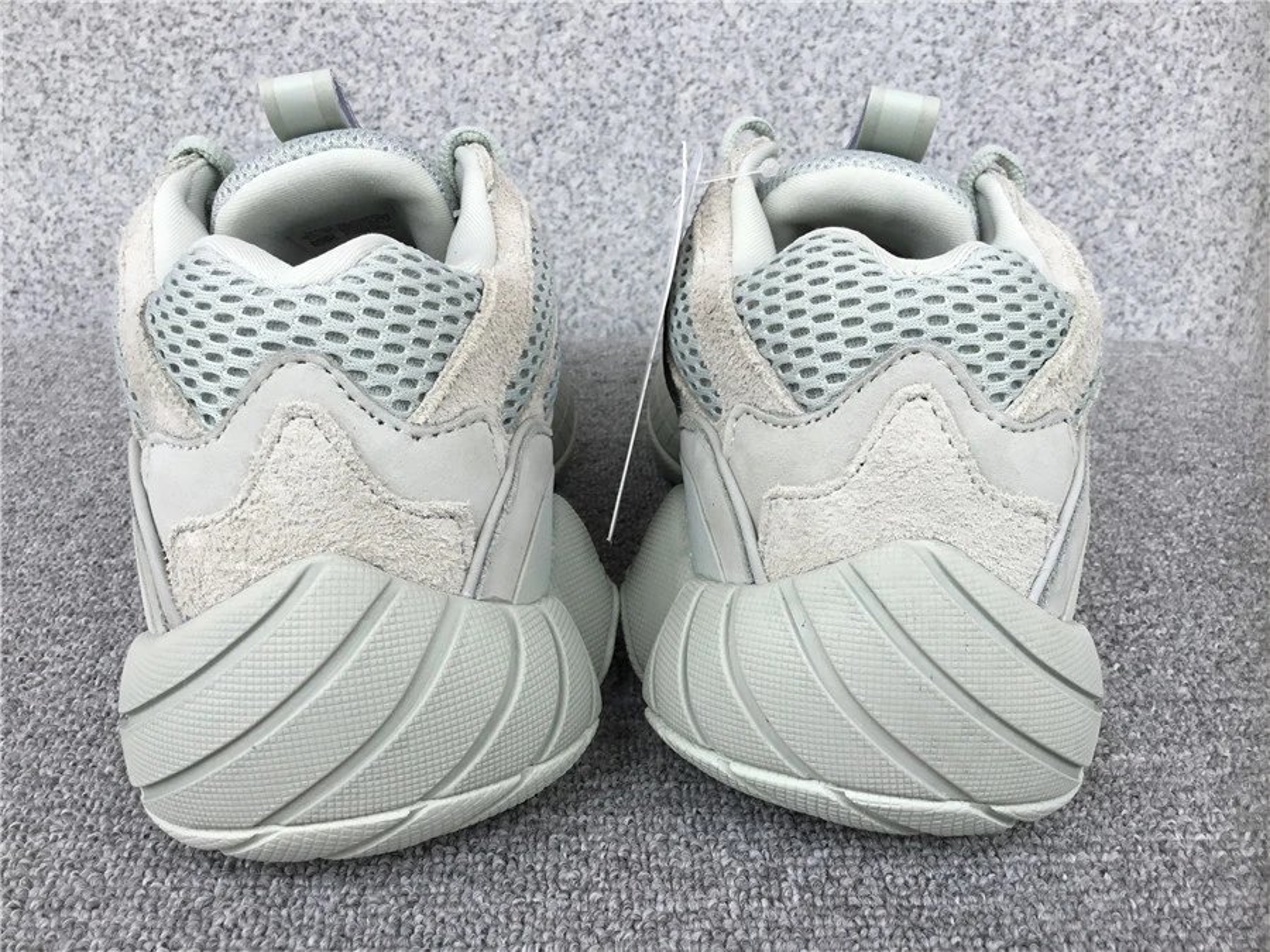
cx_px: 635
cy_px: 476
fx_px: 1137
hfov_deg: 58.4
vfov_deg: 45.4
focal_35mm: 31
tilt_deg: -23.4
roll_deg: -1.0
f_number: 2.4
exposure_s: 1/288
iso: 25
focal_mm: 3.3
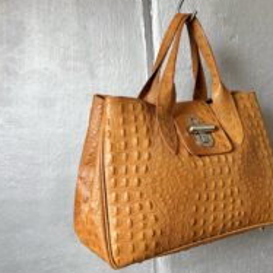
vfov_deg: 41.6
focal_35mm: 40
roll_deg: -0.2
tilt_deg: -2.4
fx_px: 357
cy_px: 107
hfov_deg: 41.2
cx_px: 186
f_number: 1.78
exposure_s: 1/53
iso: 800
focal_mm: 6.76
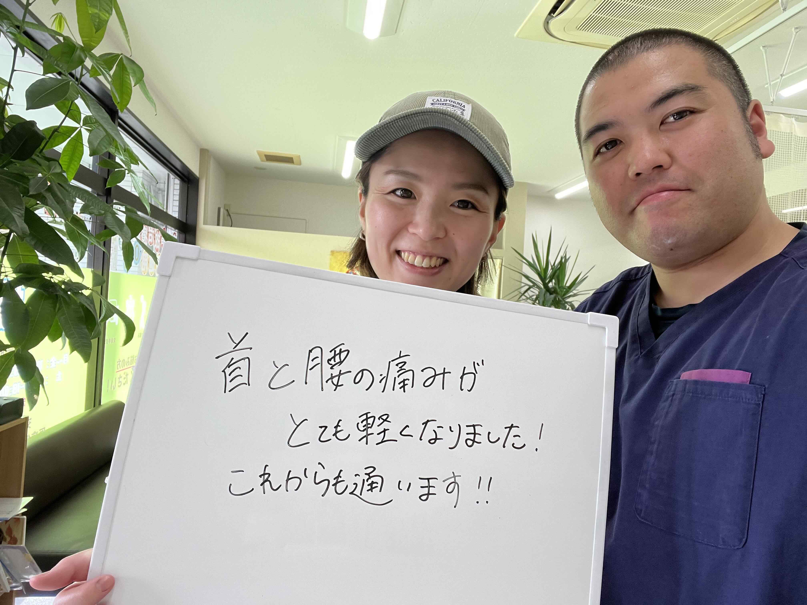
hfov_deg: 73.9
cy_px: 302
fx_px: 536
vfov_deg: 58.9
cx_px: 404
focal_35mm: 23
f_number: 2.2
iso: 100
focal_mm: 2.71
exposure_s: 1/80
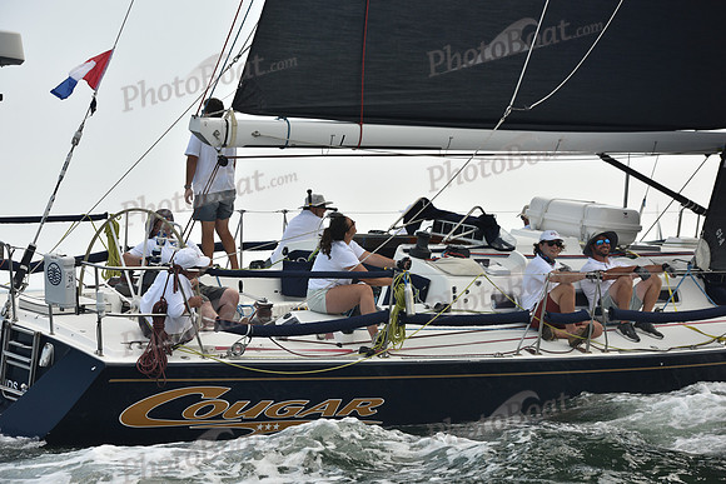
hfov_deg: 20.0
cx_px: 363
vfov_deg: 13.4
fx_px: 2057
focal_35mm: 102
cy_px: 242
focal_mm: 102
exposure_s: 1/800
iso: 250
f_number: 6.3
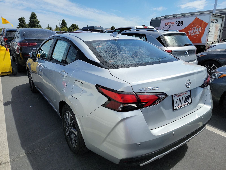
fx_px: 157
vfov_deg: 56.8
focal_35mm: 24
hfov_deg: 71.6
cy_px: 85
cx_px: 113
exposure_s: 1/983
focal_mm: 6.7
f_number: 1.8
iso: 50
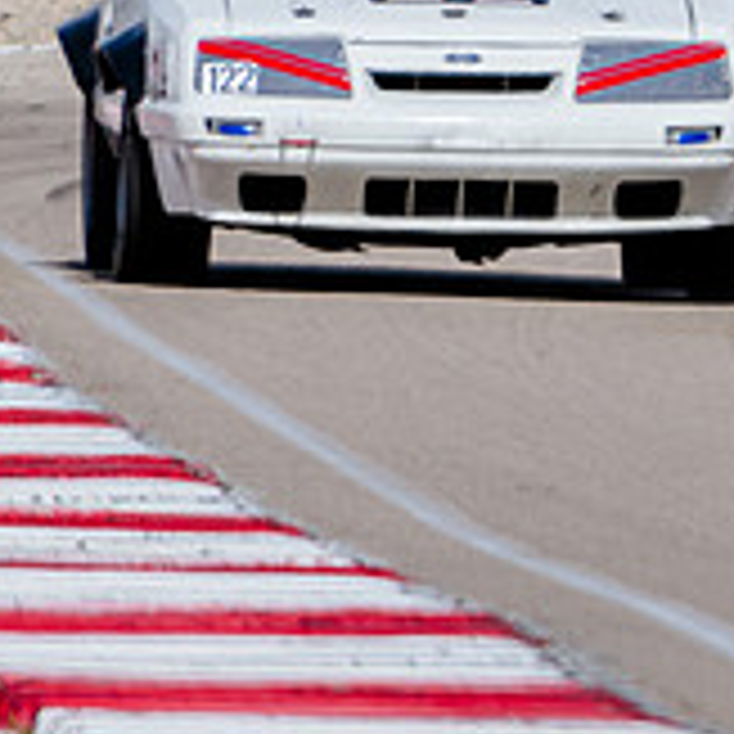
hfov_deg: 0.9
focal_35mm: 1866
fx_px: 44765
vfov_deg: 0.9
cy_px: 116
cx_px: 1496
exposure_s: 1/800
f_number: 5.6
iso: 125
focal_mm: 400
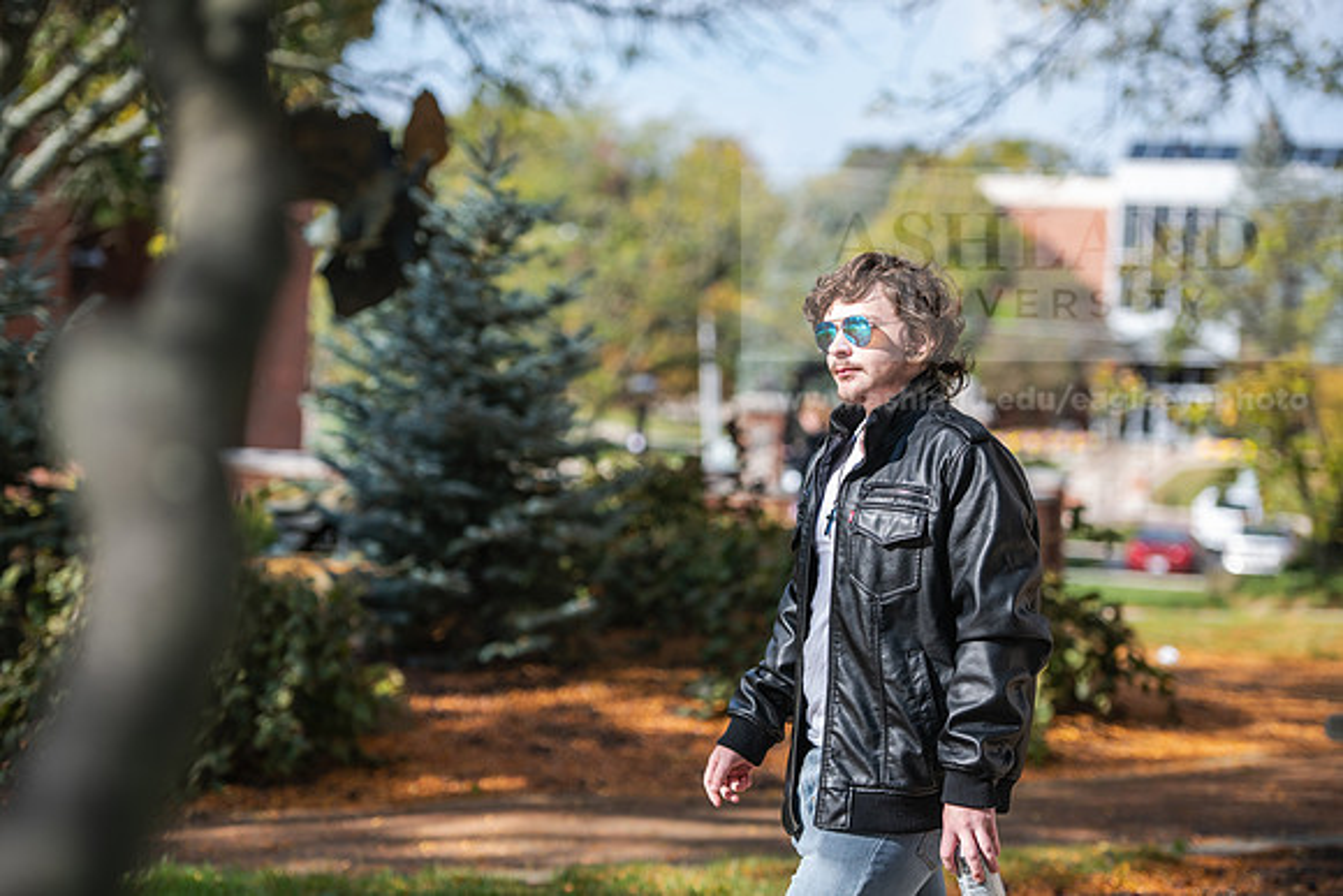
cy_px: 448
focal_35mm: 102
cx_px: 672
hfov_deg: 20.0
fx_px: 3806
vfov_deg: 13.4
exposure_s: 1/500
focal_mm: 102
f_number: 3.2
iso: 100
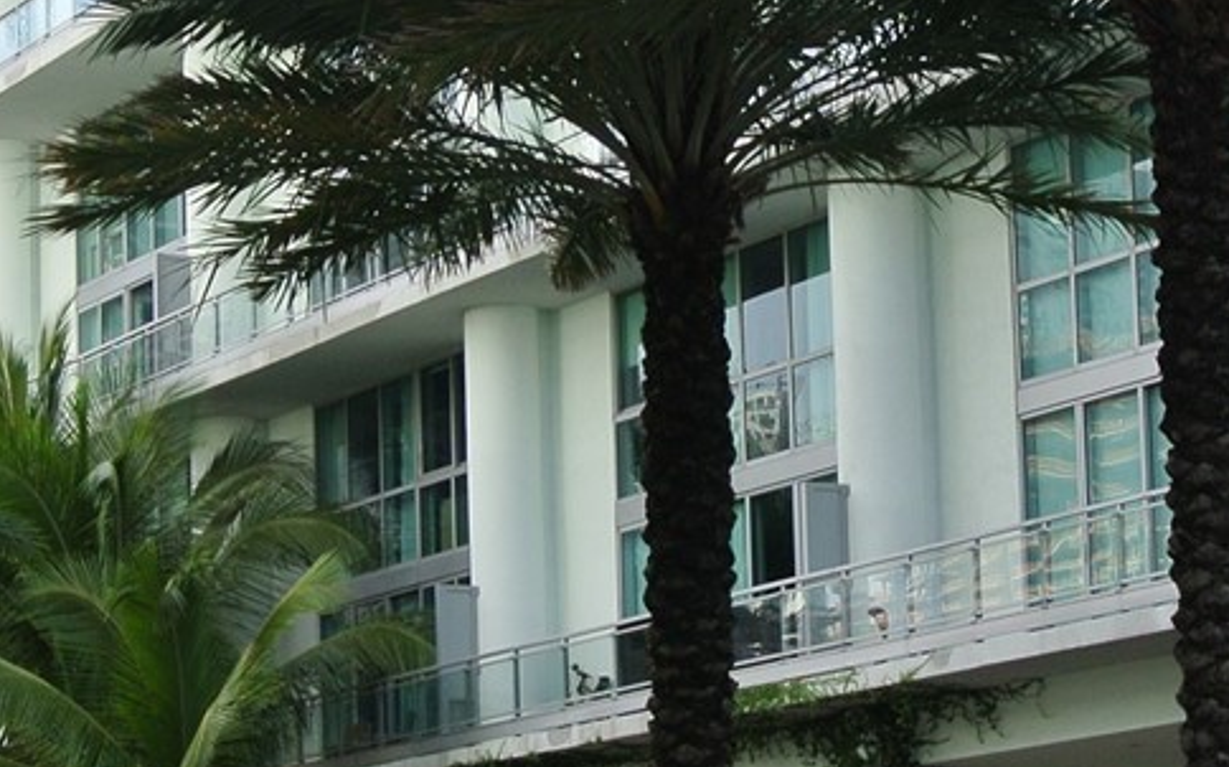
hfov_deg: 16.7
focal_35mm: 125
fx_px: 4185
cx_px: 682
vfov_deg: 10.4
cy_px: 700
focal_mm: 13.1
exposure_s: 1/320
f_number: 4
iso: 100
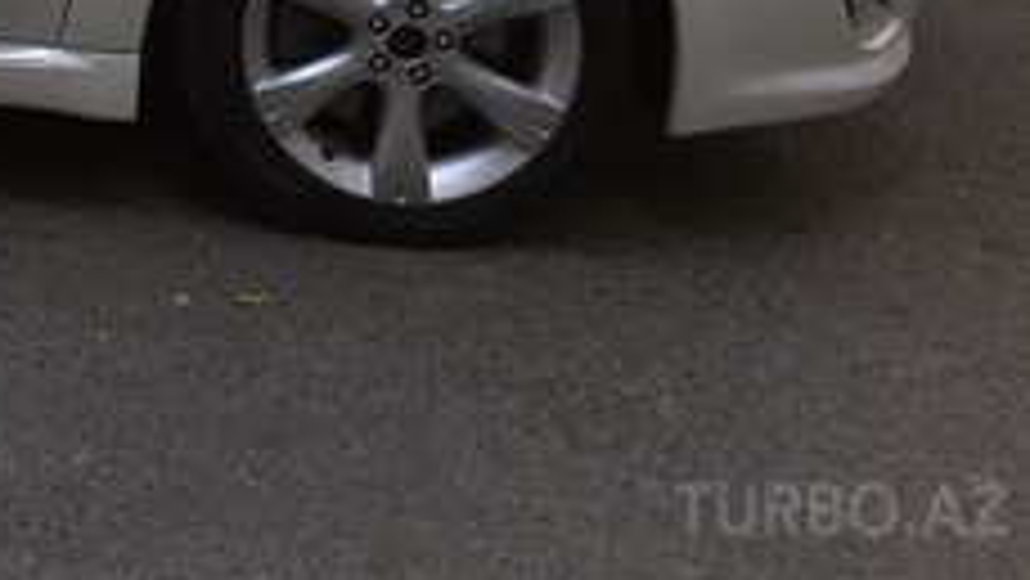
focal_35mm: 91
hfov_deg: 20.5
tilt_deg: -4.8
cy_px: -524
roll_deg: +0.3
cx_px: -450
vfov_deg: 12.0
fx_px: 2486
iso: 40
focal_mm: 4.15
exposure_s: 1/100
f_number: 2.2
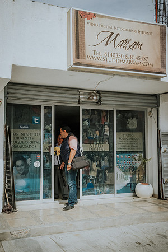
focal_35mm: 39
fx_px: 273
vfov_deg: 49.6
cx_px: 84
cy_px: 126
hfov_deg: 34.2
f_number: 13
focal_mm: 26
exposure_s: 1/640
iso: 1000
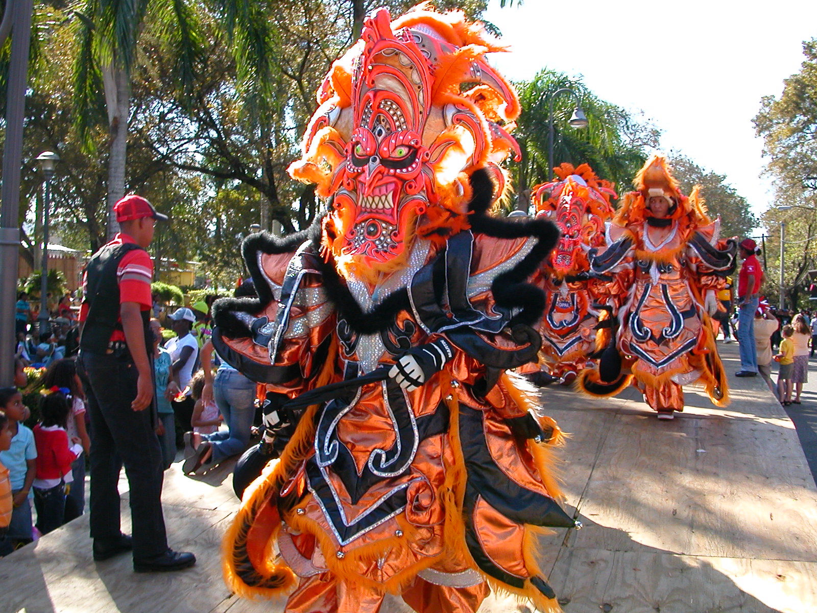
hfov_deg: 50.1
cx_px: 408
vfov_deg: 38.7
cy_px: 306
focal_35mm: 37
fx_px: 873
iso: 100
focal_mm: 5.6
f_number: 4.5
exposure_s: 1/146
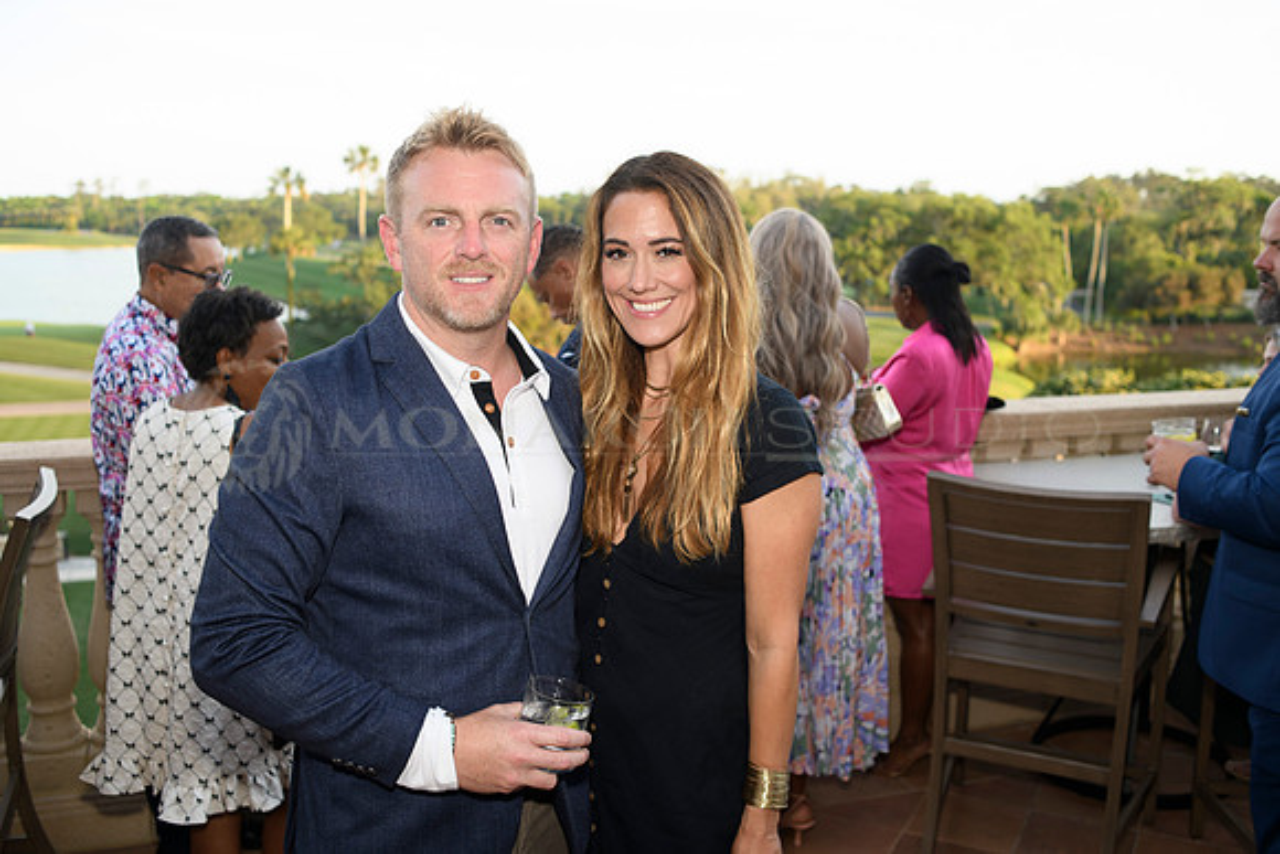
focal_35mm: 35
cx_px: 640
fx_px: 1245
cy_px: 427
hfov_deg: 54.4
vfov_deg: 37.9
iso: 160
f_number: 3.5
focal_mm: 35
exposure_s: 1/125
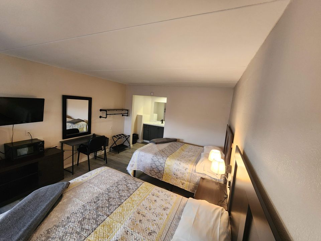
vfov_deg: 89.9
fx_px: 121
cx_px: 160
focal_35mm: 13
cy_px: 120
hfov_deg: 106.2
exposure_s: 1/60
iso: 320
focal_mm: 2.2
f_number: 2.2
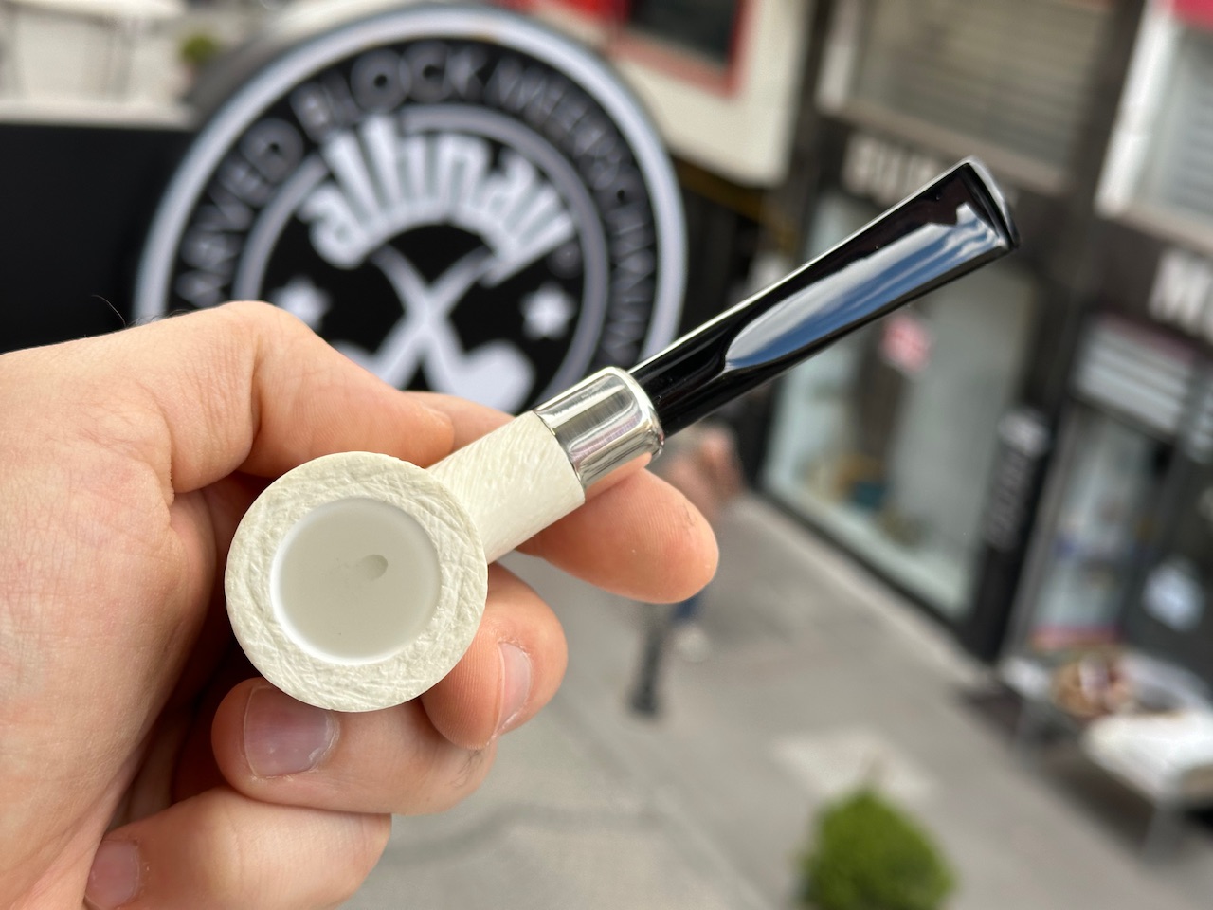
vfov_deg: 30.3
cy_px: 455
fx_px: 1682
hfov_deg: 39.7
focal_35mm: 48
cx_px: 606
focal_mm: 6.86
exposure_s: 1/508
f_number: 1.78
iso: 64
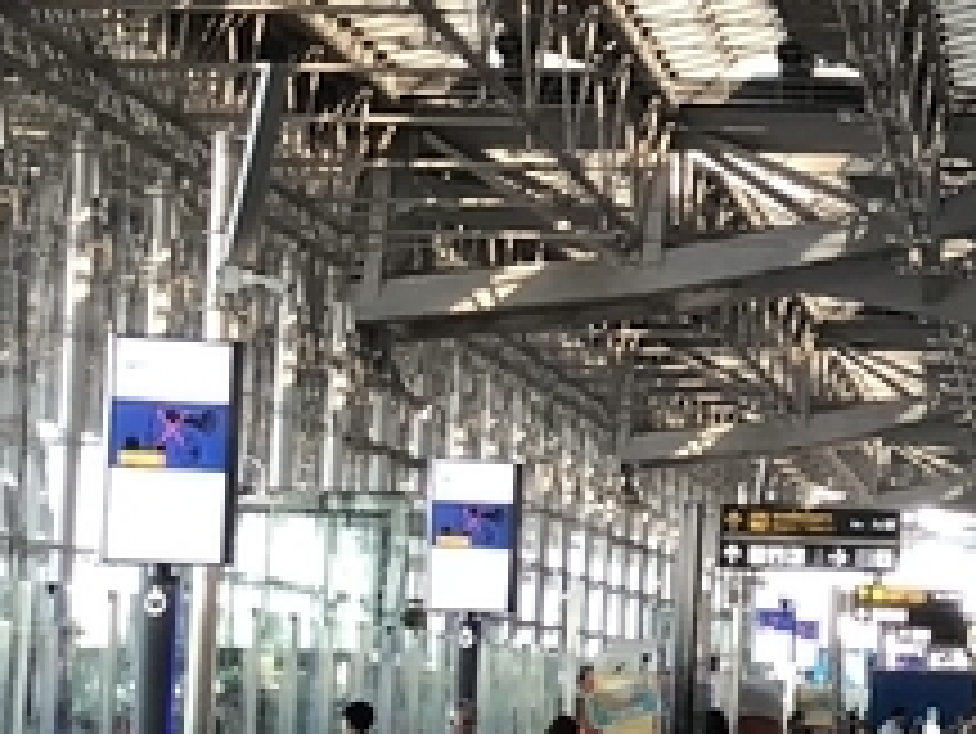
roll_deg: +0.1
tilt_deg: +5.9
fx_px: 4373
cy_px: 243
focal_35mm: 155
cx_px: 1183
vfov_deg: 9.6
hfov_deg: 12.4
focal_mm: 4
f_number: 1.8
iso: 32
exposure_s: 1/25
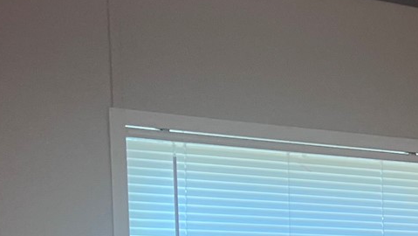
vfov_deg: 9.5
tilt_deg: -7.3
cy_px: 438
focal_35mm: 121
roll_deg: -0.9
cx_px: 743
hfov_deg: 15.4
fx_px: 1342
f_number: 1.5
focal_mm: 5.7
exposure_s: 1/60
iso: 80
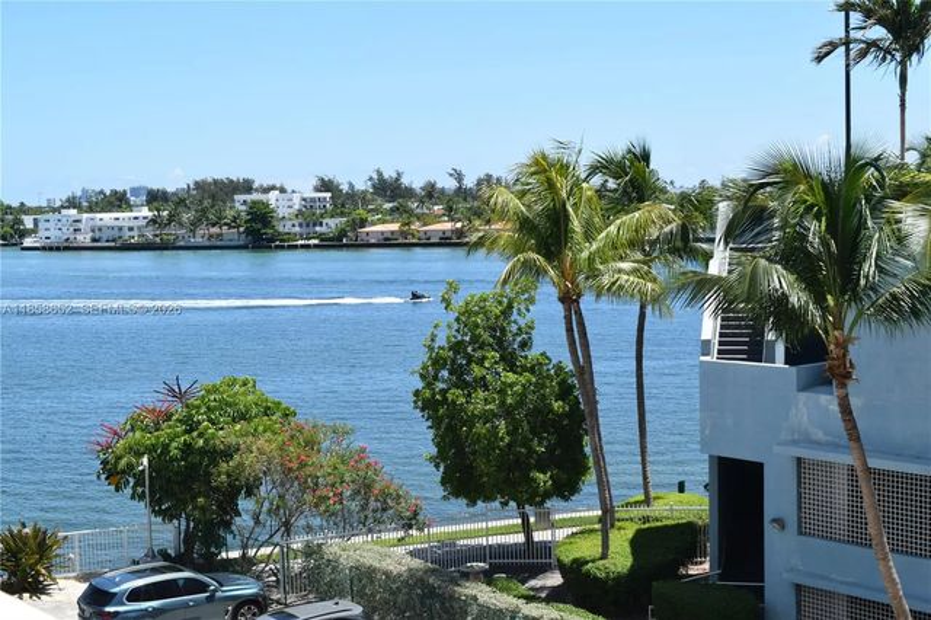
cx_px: 466
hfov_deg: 36.9
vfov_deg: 25.0
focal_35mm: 54
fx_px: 1396
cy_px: 310
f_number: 10
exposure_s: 1/400
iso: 200
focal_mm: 36
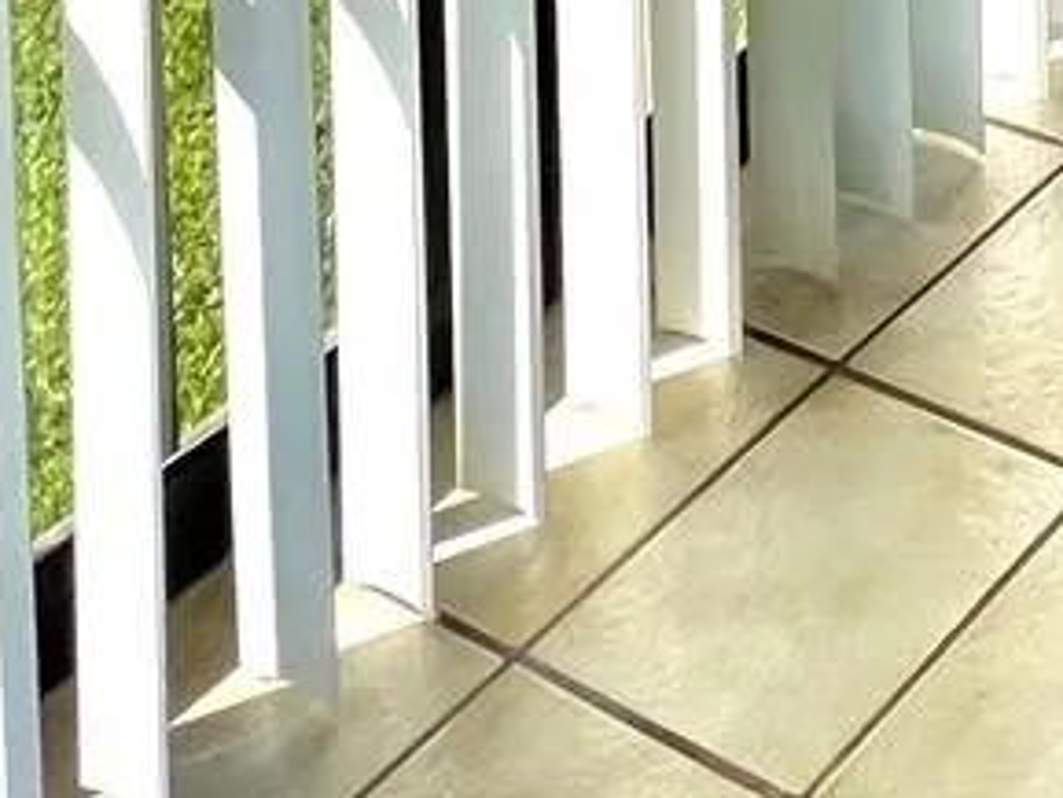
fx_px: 2212
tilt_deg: -2.2
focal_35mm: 72
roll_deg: +0.2
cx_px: 1869
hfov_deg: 20.2
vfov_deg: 12.5
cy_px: -1401
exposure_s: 1/649
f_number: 1.8
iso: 32
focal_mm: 1.57
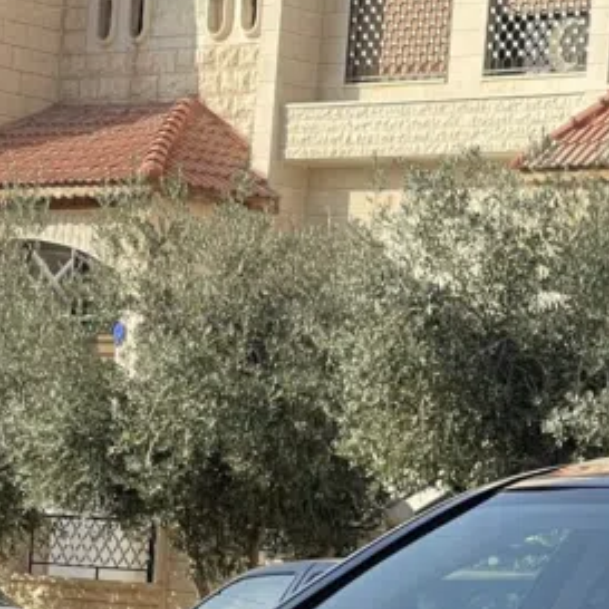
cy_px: 750
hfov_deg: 8.2
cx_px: 569
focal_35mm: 212
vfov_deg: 8.2
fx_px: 4220
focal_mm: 7.5
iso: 20
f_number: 2.2
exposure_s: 1/305
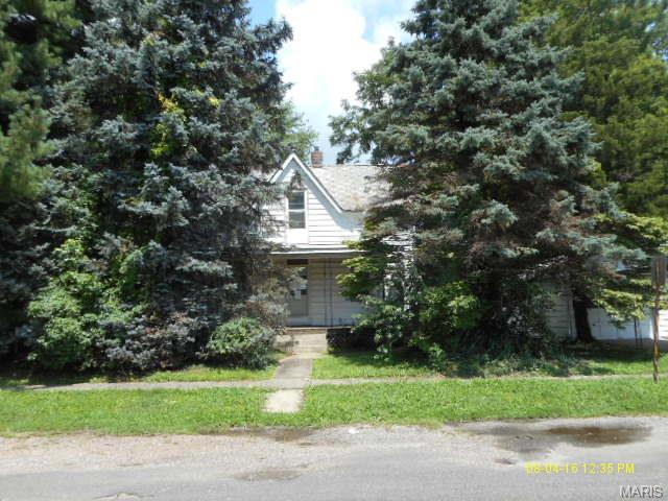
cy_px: 250
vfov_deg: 54.9
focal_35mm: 25
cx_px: 334
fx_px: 482
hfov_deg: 69.4
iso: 80
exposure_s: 1/400
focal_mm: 4.5
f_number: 3.7
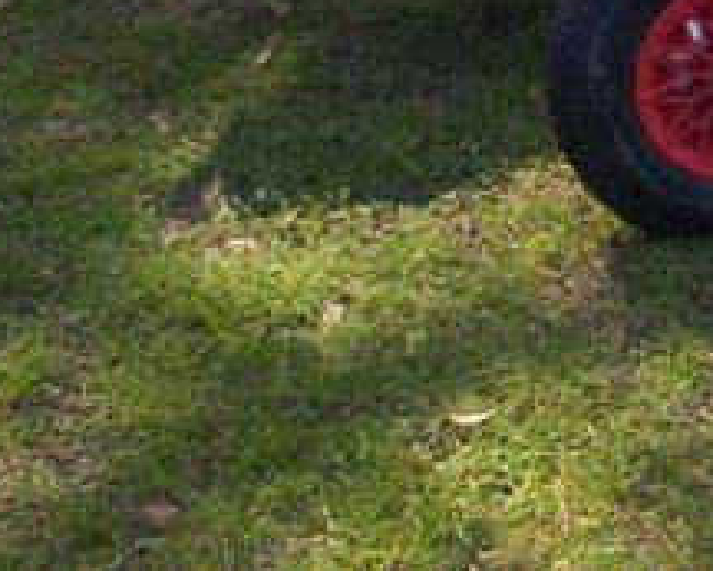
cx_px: 825
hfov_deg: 16.4
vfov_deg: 13.1
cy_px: -223
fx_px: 2386
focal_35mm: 113
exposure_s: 1/227
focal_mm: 6
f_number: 4.5
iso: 100
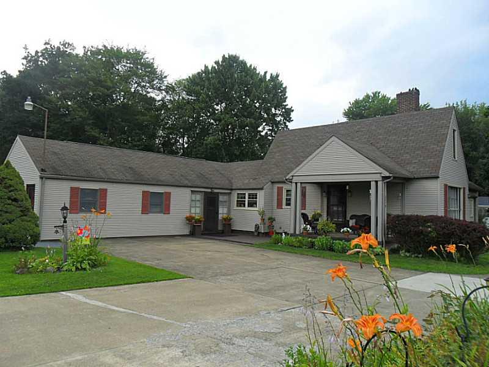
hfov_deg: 65.3
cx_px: 244
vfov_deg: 51.4
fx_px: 381
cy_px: 184
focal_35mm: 27
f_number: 3.5
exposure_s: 1/500
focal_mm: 4.9
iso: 100
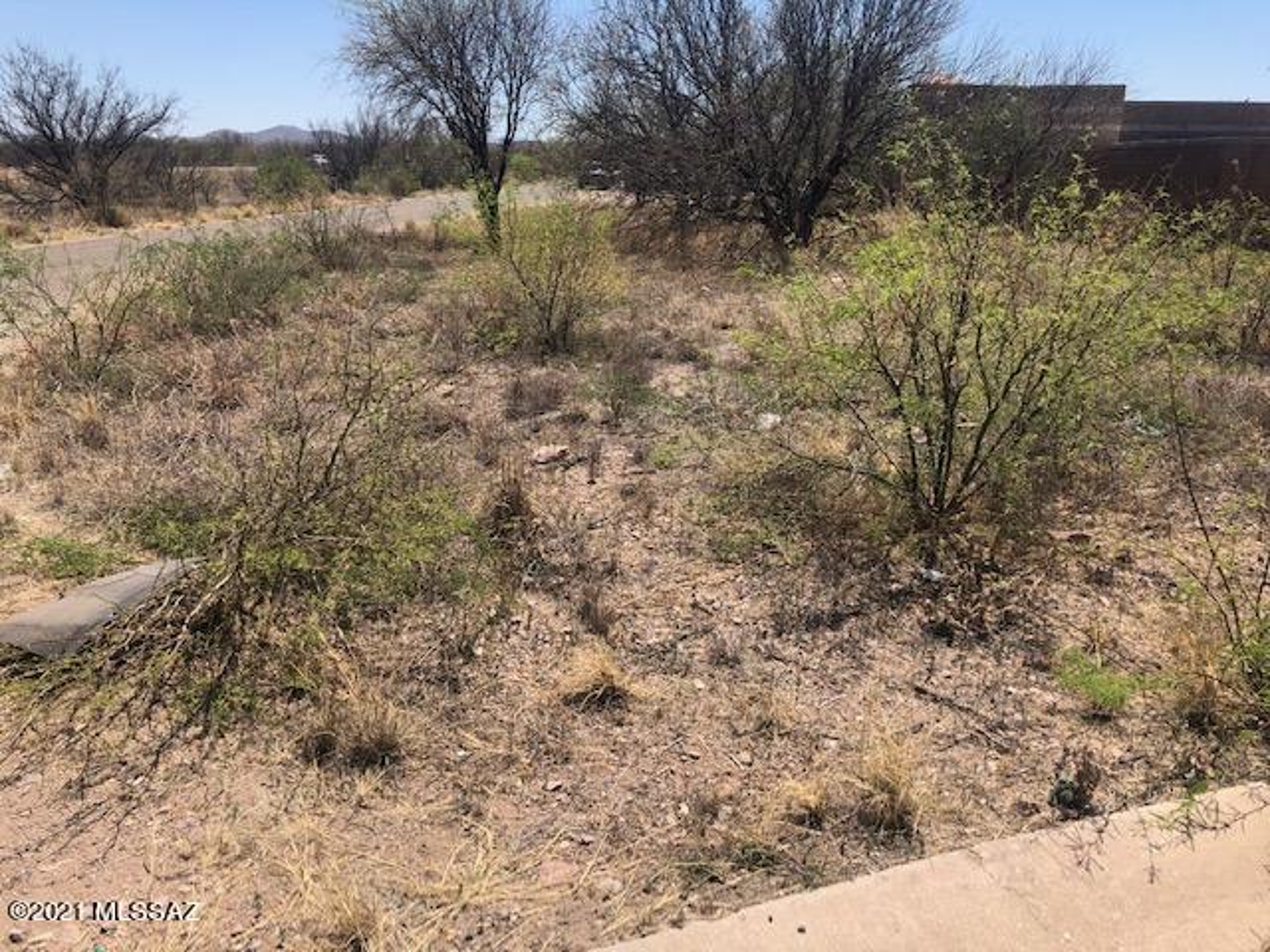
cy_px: 476
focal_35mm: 28
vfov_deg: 49.7
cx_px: 635
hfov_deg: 63.4
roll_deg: -1.1
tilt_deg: -18.1
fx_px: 1027
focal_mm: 3.99
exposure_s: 1/1779
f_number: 1.8
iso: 20
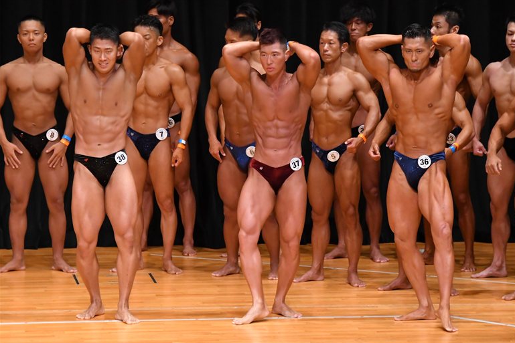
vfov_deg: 4.8
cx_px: 259
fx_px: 4106
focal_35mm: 287
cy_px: 172
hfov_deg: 7.2
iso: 5000
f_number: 5.6
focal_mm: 190
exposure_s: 1/400
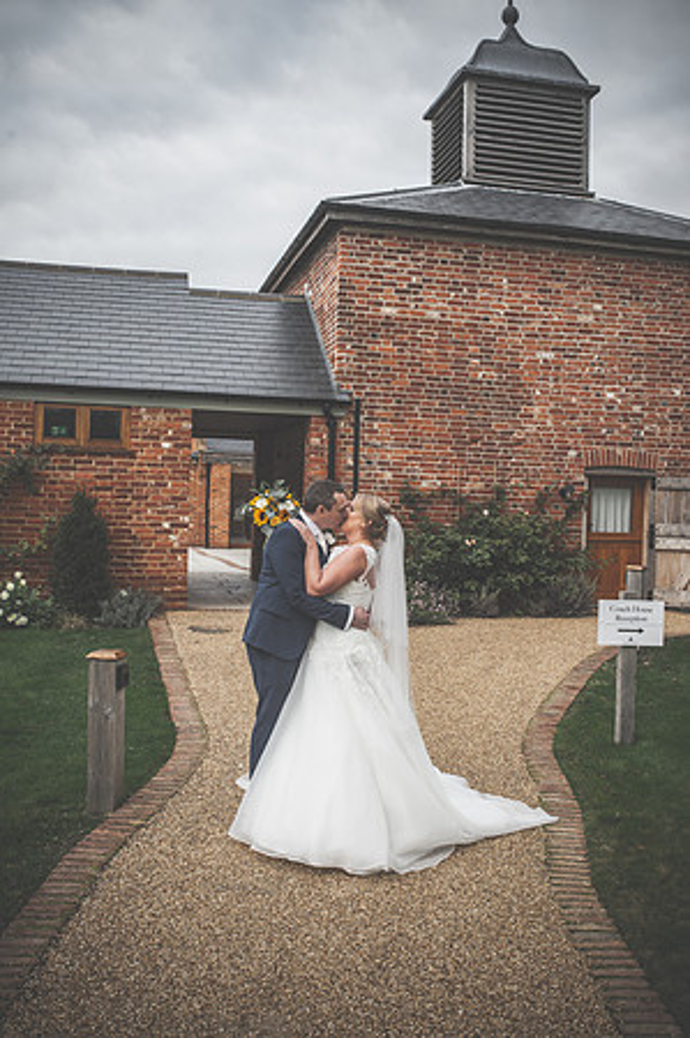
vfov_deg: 54.5
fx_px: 1009
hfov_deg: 37.8
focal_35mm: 35
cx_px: 345
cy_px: 519
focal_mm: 35
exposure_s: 1/100
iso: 200
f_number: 8
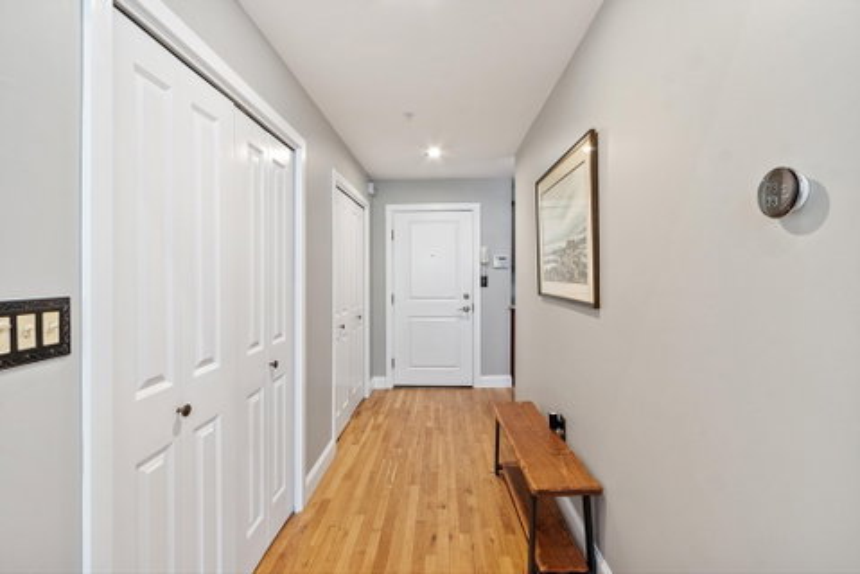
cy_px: 287
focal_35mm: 15
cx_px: 430
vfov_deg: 77.4
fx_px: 359
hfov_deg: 100.4
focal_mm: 10
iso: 320
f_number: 8
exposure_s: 1.3
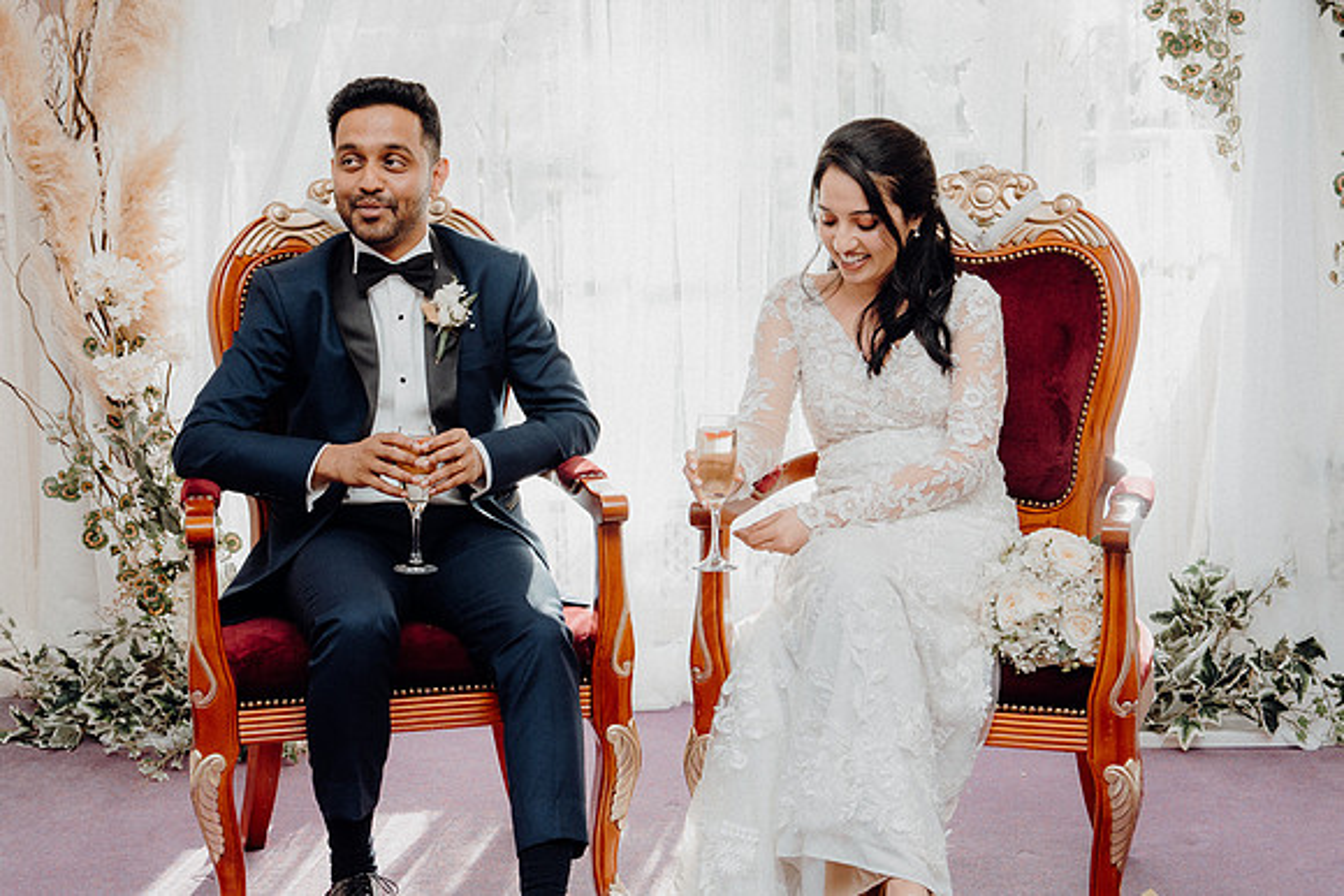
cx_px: 672
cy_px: 448
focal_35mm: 66
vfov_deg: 20.6
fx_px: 2464
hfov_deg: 30.5
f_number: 3.5
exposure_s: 1/200
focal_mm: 44
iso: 125
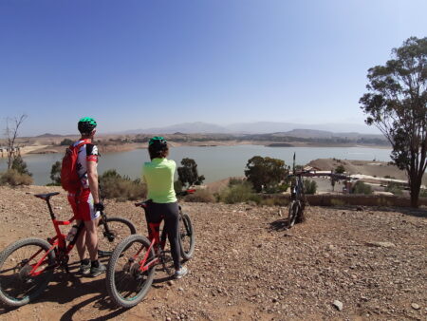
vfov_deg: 71.6
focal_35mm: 18
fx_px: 222
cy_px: 160
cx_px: 214
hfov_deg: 87.7
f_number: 2.2
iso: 40
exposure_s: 1/1616
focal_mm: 1.47
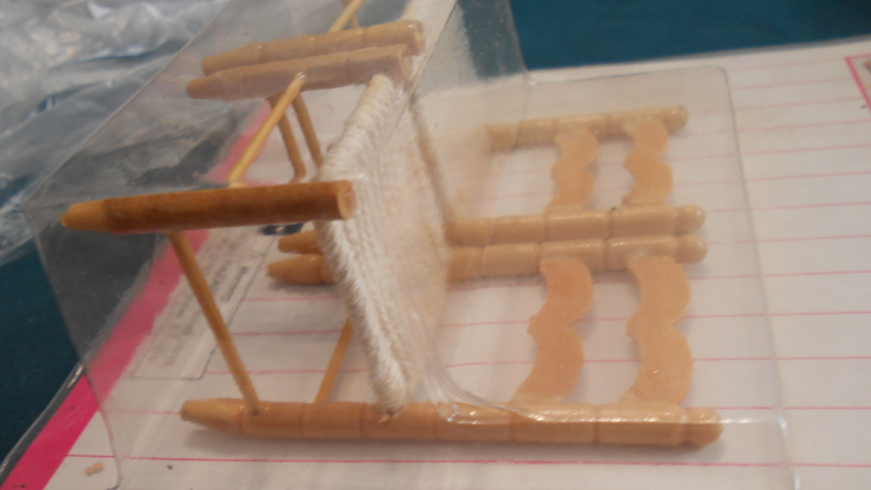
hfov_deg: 54.0
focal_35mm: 37
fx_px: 855
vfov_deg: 32.0
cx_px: 446
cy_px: 272
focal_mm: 5.8
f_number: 3.5
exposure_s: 1/30
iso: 160
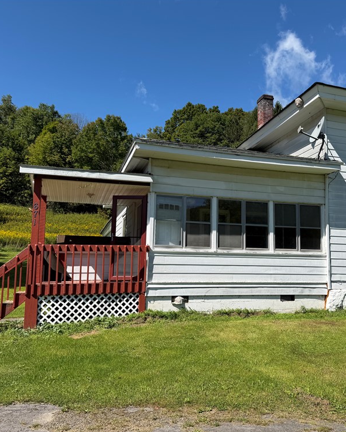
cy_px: 218
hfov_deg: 45.3
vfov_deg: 55.7
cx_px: 224
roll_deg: +0.2
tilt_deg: +8.1
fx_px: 410
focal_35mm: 32
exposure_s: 1/4673
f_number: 1.78
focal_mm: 6.76
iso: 80
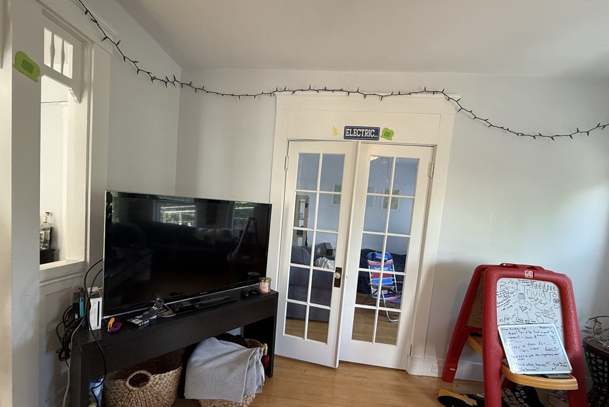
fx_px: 254
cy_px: 226
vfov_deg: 77.1
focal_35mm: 15
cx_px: 297
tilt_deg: -3.7
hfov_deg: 100.4
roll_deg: -4.3
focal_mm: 2.22
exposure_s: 1/120
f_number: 2.2
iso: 320
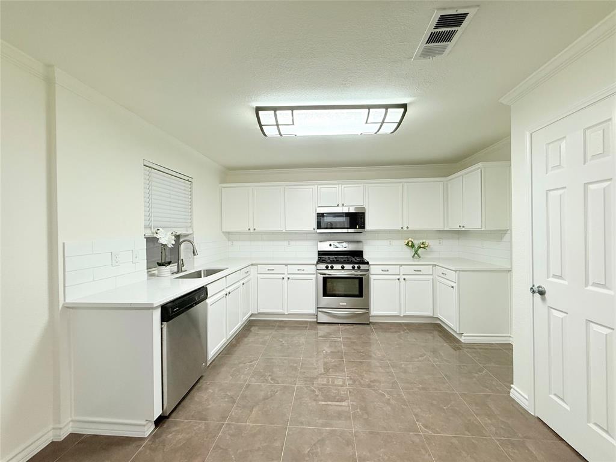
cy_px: 231
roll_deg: +0.9
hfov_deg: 102.1
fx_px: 249
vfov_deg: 85.7
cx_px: 308
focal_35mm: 14
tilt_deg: -0.1
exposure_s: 1/118
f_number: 2.2
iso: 250
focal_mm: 2.22
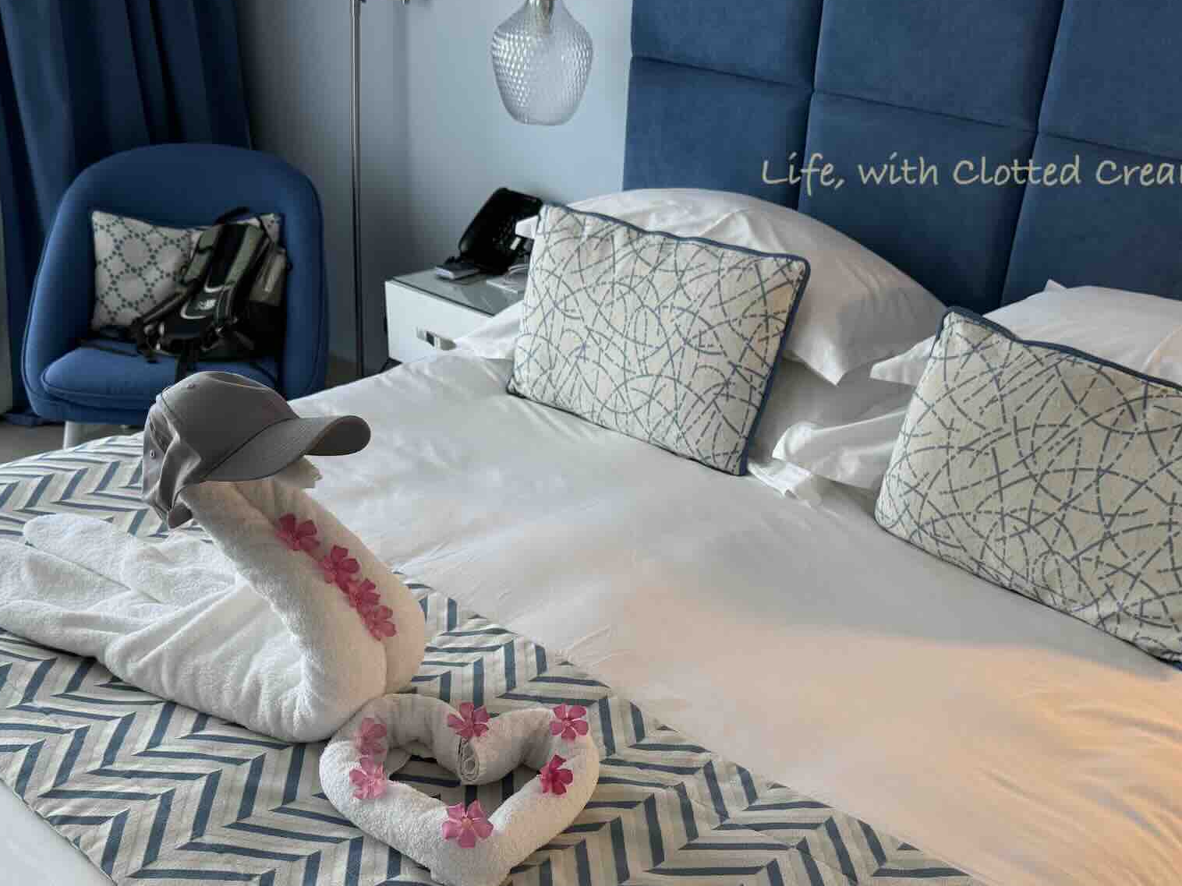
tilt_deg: -32.0
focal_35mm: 38
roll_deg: -2.8
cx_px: 611
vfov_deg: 36.7
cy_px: 677
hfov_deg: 49.0
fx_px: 1298
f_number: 1.78
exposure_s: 1/100
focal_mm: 6.76
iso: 125
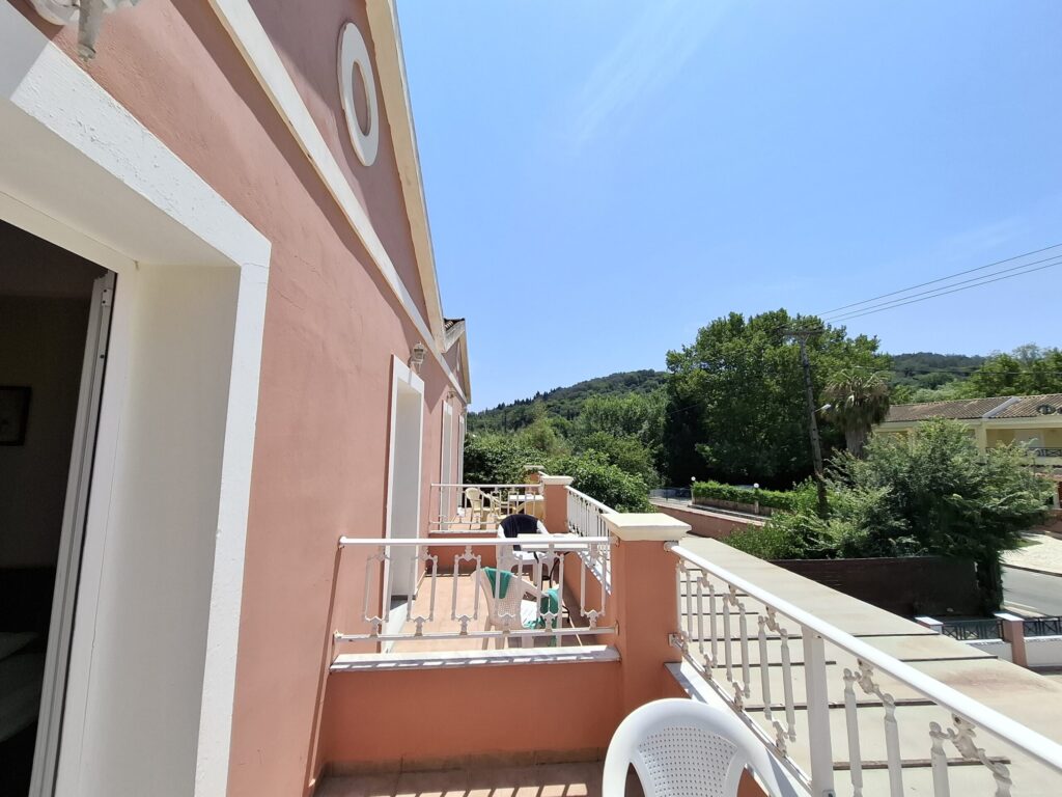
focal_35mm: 13
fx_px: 399
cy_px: 398
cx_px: 531
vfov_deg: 89.9
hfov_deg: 106.2
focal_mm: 1.74
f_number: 2.2
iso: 40
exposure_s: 1/1269
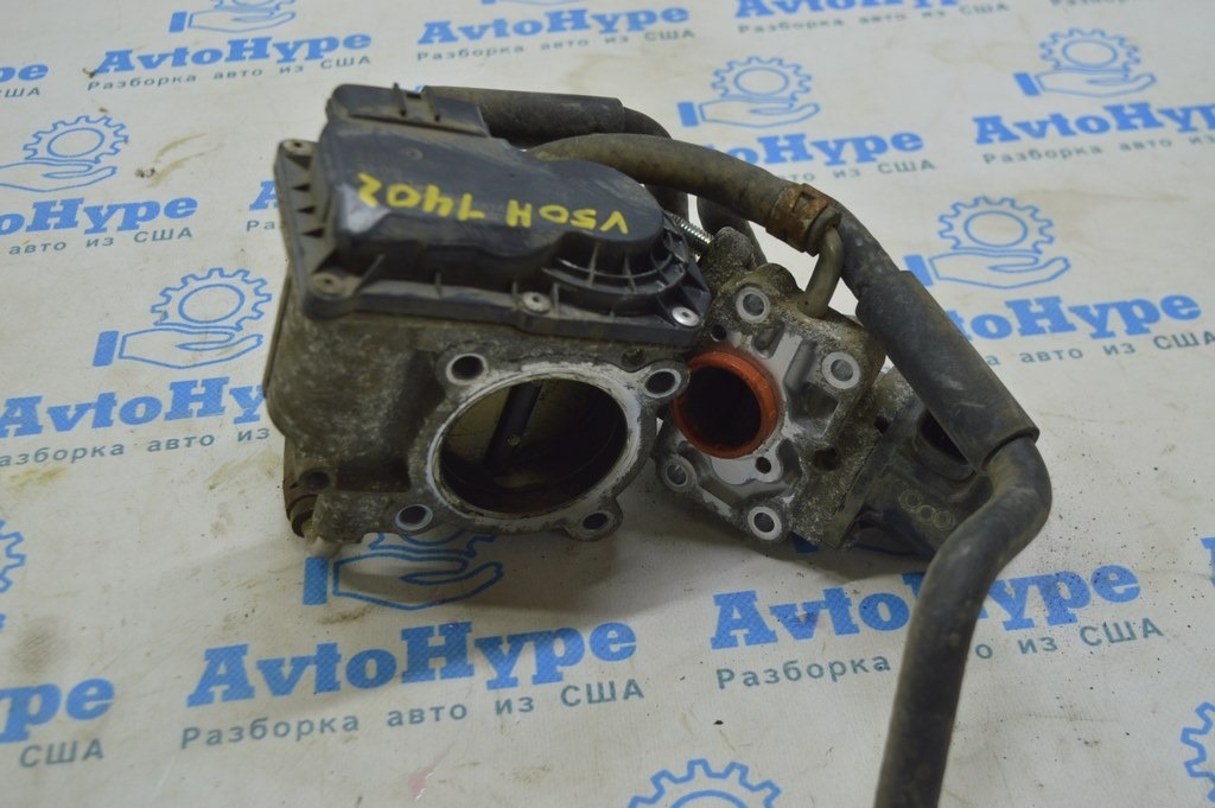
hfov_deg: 42.4
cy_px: 404
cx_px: 608
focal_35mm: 46
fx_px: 1568
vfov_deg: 28.9
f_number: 5.6
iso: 400
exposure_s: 1/40
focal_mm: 31
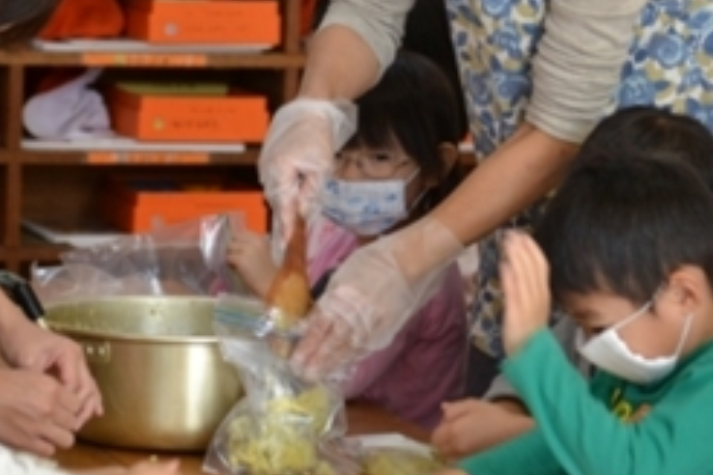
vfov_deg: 6.9
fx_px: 3961
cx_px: 296
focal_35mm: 200
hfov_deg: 10.3
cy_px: 219
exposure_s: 1/80
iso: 400
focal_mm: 82
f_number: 4.5
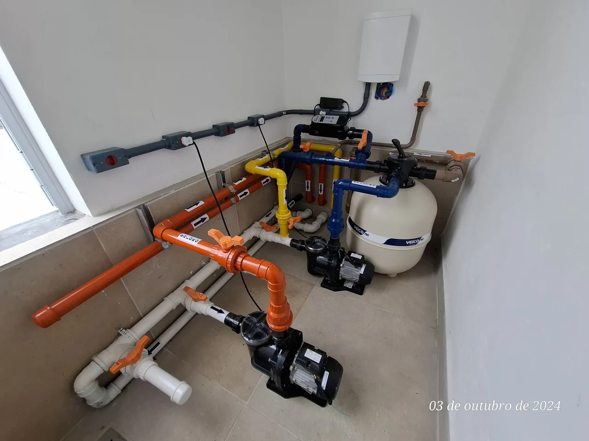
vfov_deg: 89.9
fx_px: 221
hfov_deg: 106.2
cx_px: 294
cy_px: 220
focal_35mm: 13
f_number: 2.2
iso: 40
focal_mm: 1.74
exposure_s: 1/120
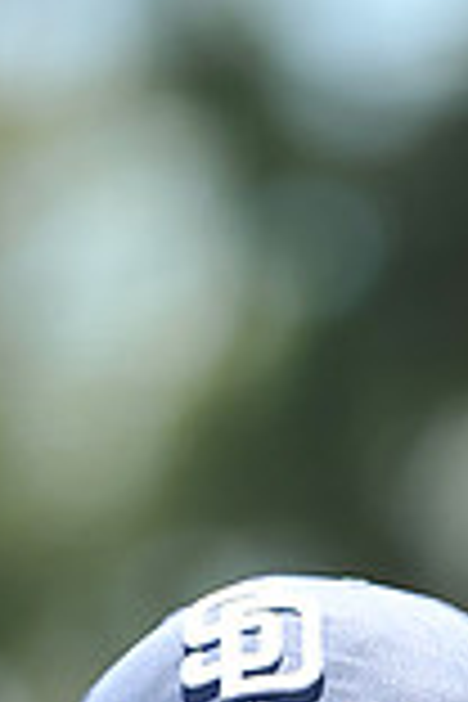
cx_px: 346
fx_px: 14468
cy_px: 1251
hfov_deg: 1.9
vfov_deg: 2.8
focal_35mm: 742
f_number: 4.5
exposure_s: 1/640
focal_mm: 200
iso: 200
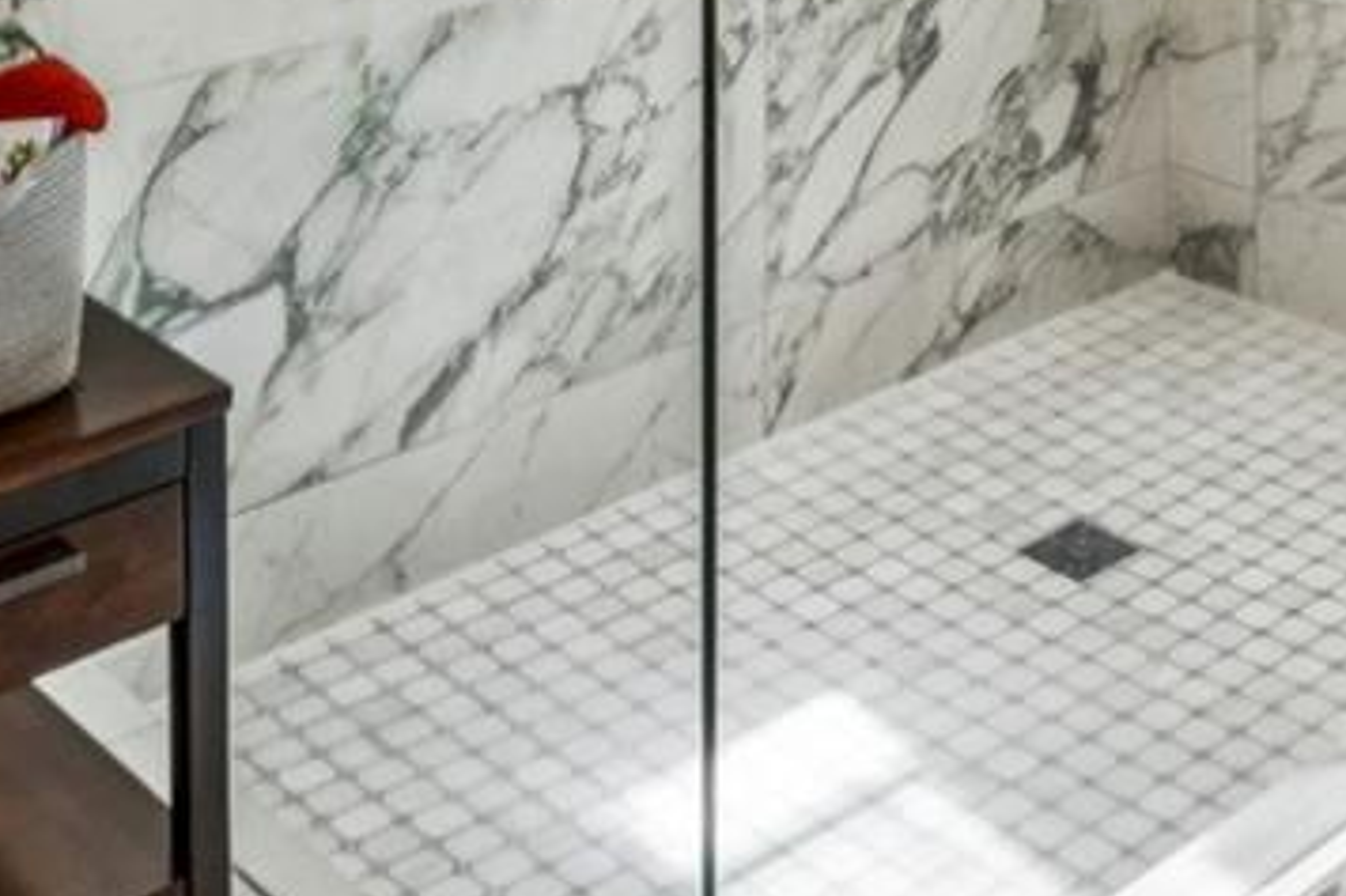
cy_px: -643
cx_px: 1176
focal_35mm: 63
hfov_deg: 30.7
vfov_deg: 17.9
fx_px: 2354
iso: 125
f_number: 22
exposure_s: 1/3.33
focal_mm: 14
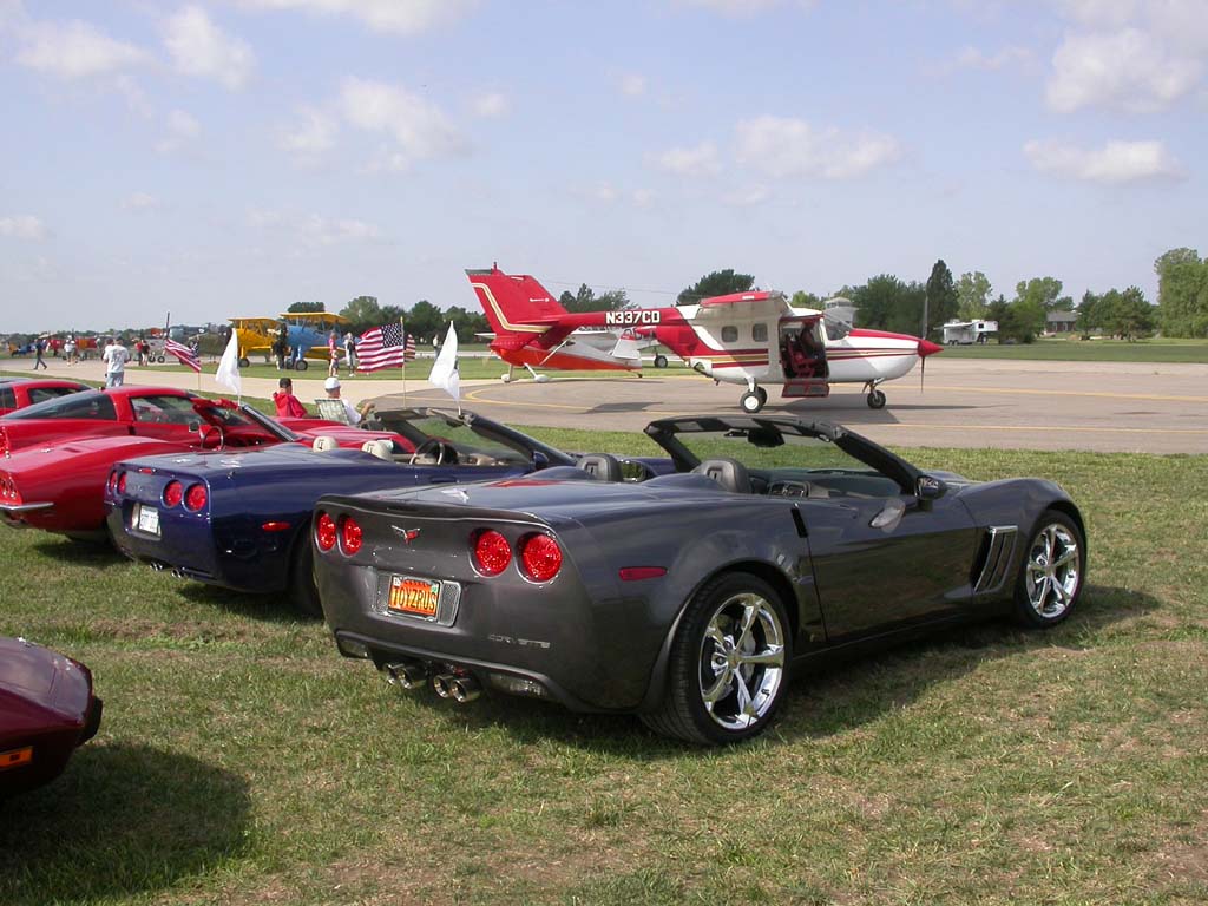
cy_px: 453
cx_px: 604
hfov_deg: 49.0
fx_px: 1326
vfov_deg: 37.7
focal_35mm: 38
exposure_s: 1/344
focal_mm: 7.85
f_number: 6.7
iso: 100
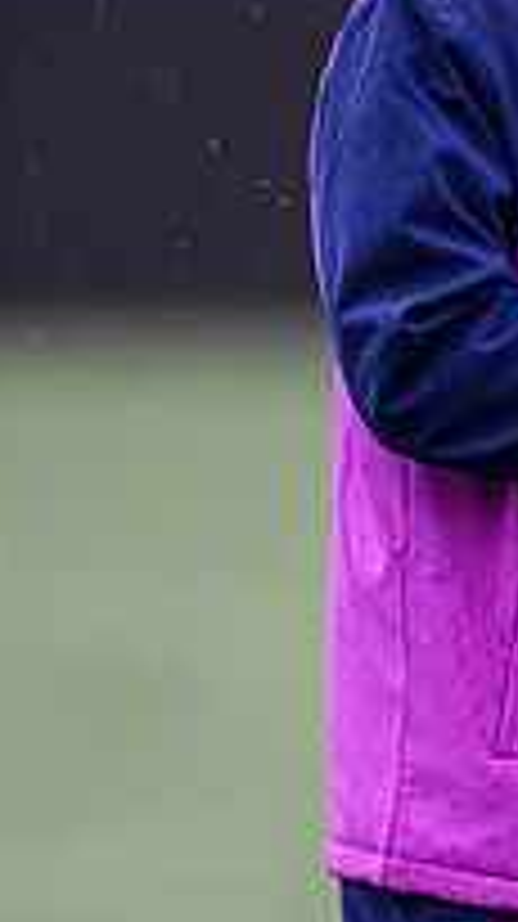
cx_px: 991
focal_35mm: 1388
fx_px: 33963
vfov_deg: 1.6
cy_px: 119
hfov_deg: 0.9
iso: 500
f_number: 2.8
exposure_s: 1/2000
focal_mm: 400
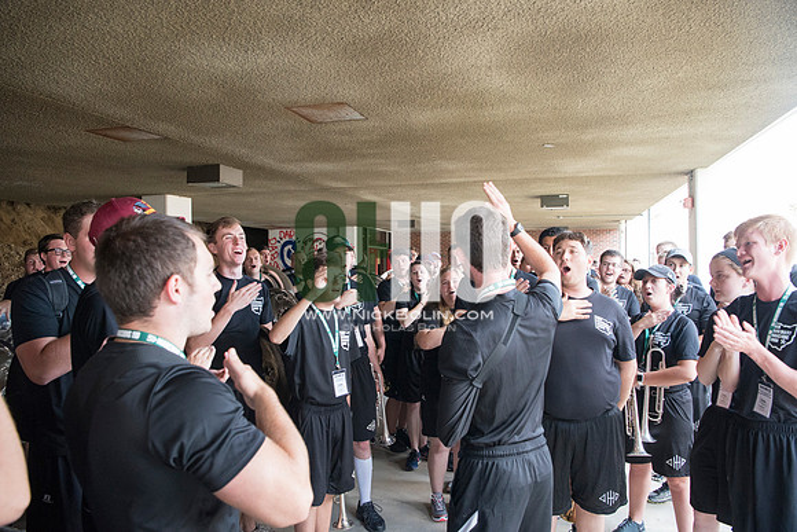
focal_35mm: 24
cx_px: 398
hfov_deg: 73.7
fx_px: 531
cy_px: 266
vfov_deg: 53.2
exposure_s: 1/250
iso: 2500
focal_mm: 24
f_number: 5
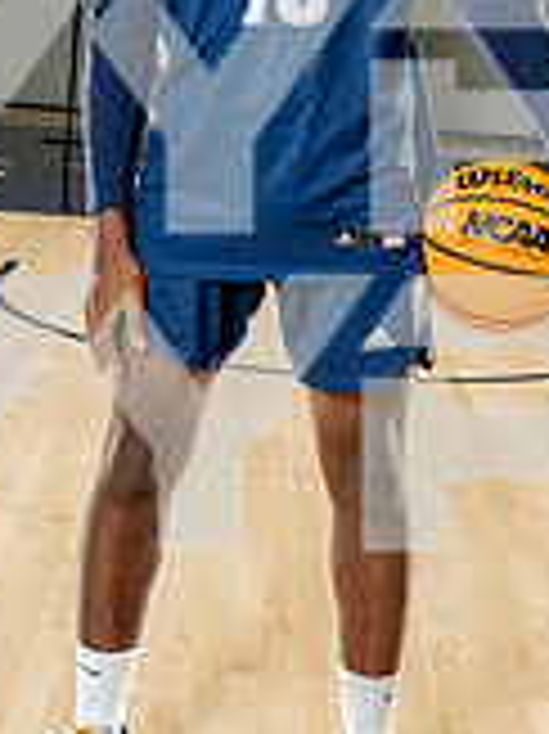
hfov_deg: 17.3
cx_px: 320
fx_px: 1800
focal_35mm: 85
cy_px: 99
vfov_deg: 22.6
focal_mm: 32
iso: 640
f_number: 7.1
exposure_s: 1/250
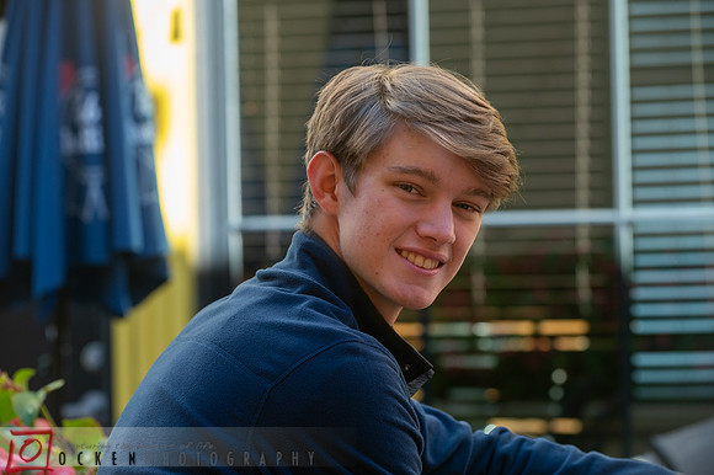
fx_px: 2478
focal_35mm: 125
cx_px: 357
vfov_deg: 11.0
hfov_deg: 16.4
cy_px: 238
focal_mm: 125
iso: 400
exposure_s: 1/200
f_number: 5
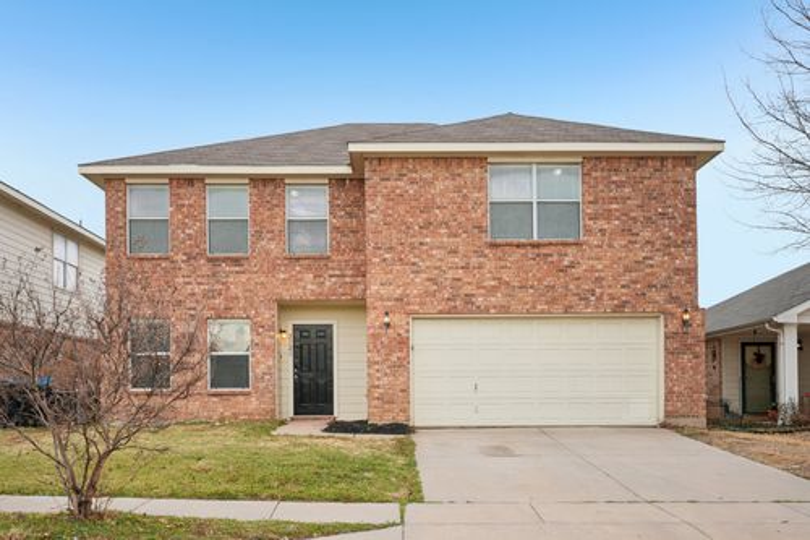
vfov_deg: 37.8
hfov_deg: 54.5
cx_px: 405
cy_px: 270
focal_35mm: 35
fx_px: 787
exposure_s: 1/80
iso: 100
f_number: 8
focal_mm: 35
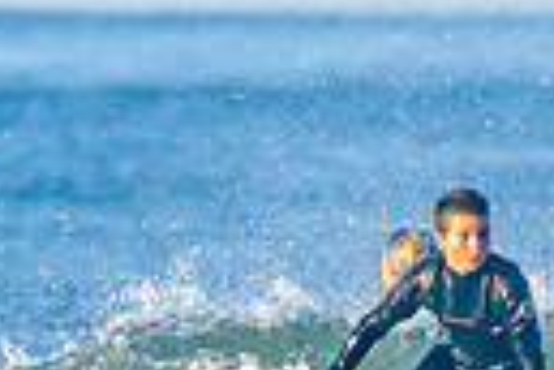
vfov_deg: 0.5
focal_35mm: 2735
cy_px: 557
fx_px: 42085
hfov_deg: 0.8
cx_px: 528
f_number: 5.6
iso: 640
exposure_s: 1/2000
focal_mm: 500
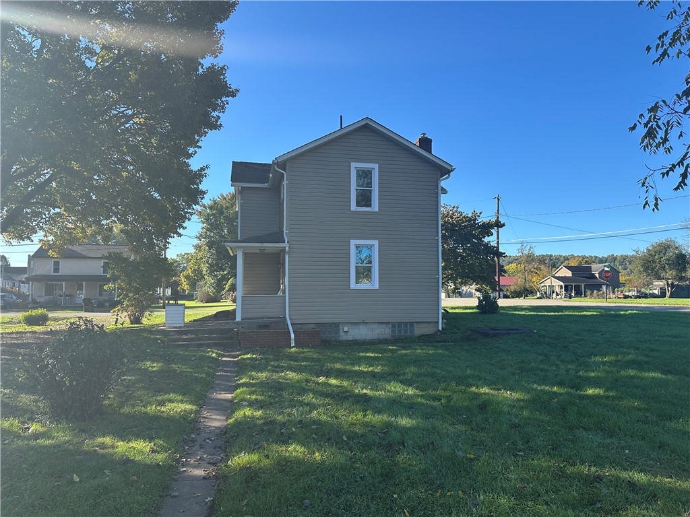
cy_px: 258
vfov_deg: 56.8
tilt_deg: +3.5
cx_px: 345
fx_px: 478
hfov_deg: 71.6
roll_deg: -0.2
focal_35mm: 24
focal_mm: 6.86
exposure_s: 1/1916
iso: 80
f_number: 1.78
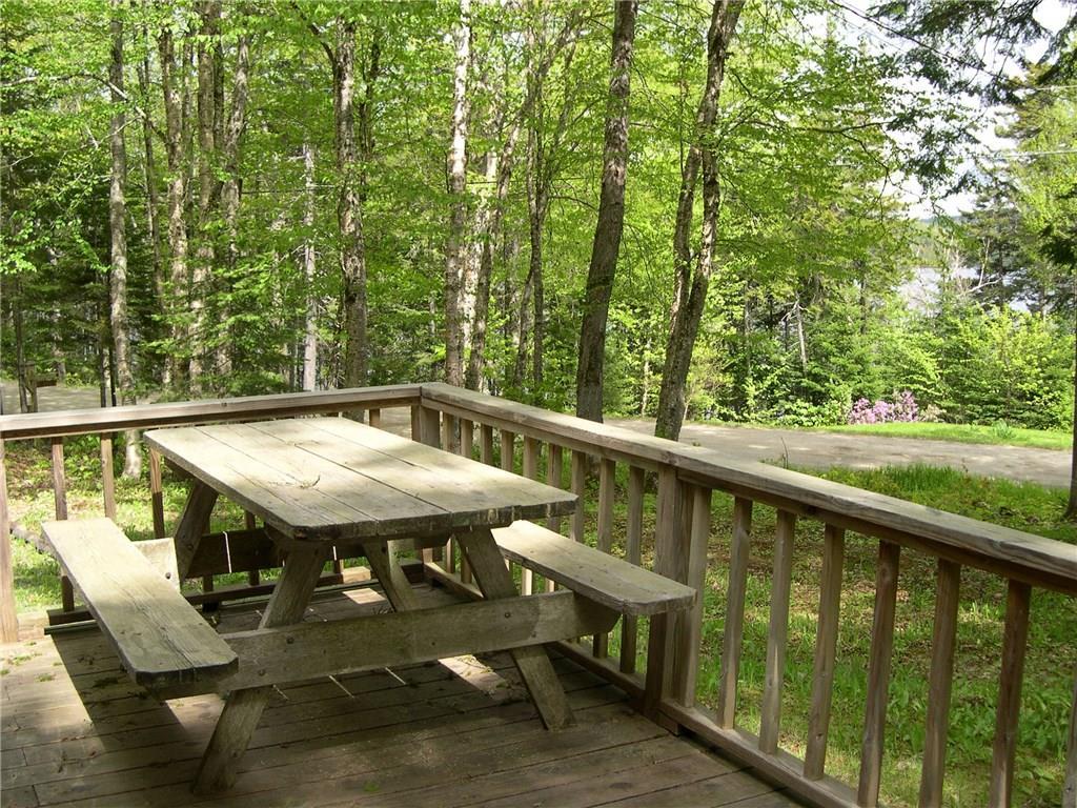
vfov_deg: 37.7
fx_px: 1182
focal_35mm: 38
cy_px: 404
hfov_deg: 49.0
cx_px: 538
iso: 100
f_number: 2.8
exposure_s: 1/342
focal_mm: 8
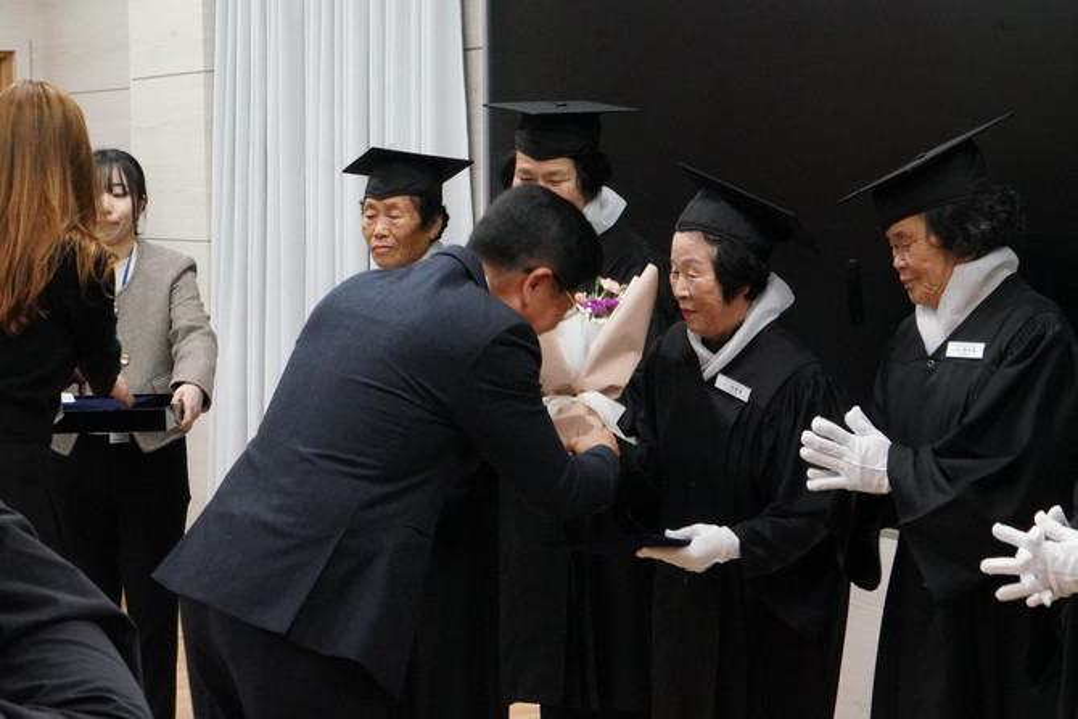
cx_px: 539
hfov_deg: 27.0
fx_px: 2246
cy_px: 360
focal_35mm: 75
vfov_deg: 18.2
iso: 12800
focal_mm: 50
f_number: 20
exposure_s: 1/50
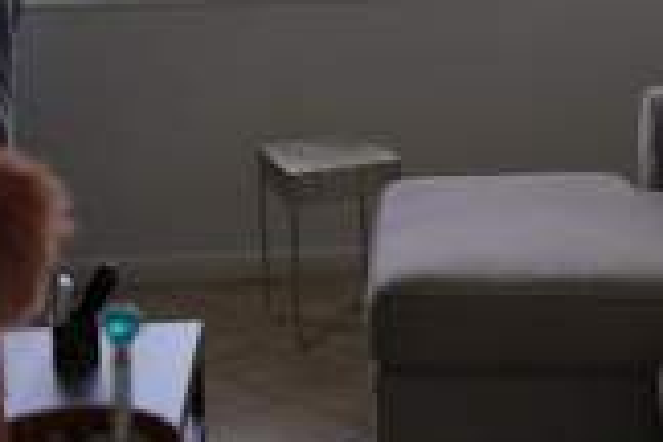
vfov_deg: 14.4
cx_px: 467
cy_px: -98
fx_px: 1694
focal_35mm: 92
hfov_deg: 22.0
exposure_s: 1/100
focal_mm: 31
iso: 100
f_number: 4.5
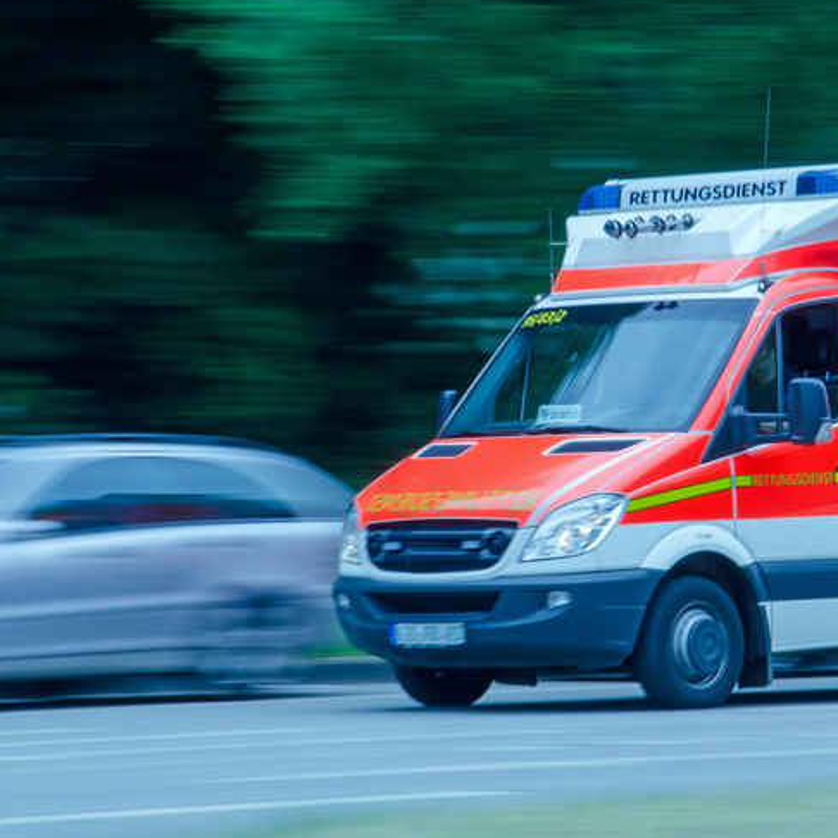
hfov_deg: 7.5
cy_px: 407
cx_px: 566
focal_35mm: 234
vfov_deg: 7.5
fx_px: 6402
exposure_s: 1/20
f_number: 22
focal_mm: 105
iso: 100
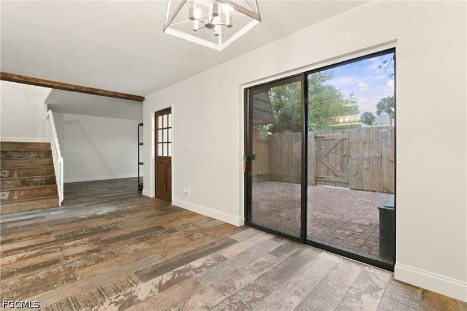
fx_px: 214
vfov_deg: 72.0
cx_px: 234
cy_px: 156
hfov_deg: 95.0
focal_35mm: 16
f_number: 9
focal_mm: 16.5
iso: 1600
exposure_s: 1/6
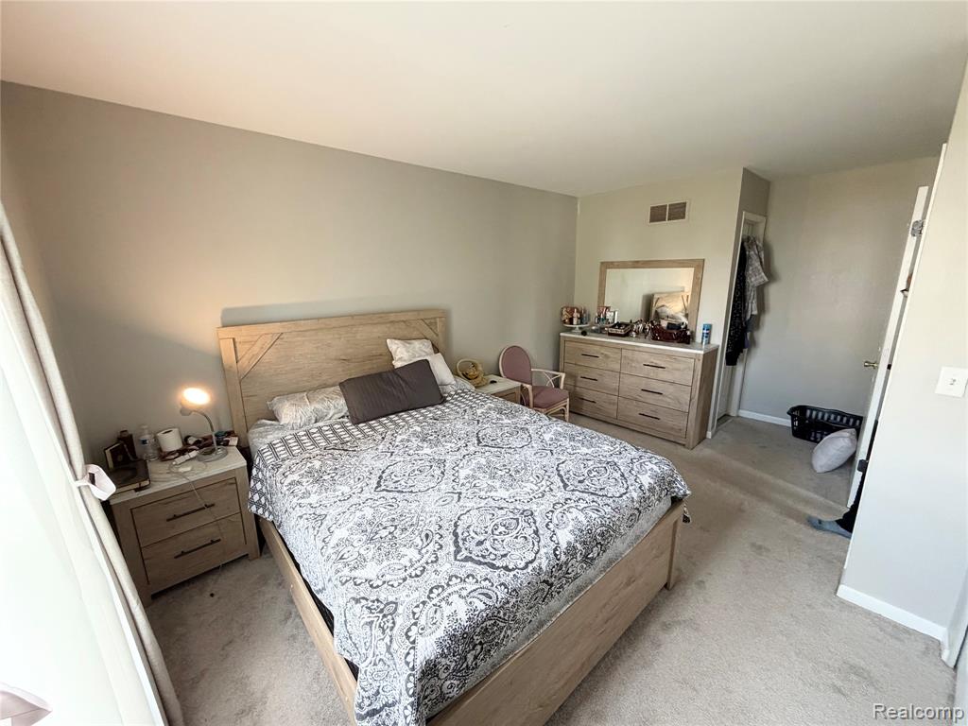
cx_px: 484
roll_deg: +0.8
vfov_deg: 85.7
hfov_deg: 102.1
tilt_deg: -14.1
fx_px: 391
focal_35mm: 14
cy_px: 363
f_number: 2.2
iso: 250
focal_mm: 2.22
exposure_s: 1/60
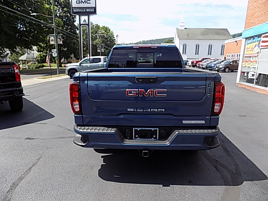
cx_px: 134
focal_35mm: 23
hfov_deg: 73.9
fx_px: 178
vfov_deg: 58.9
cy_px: 100
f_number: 3.1
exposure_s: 1/500
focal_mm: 4
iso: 80
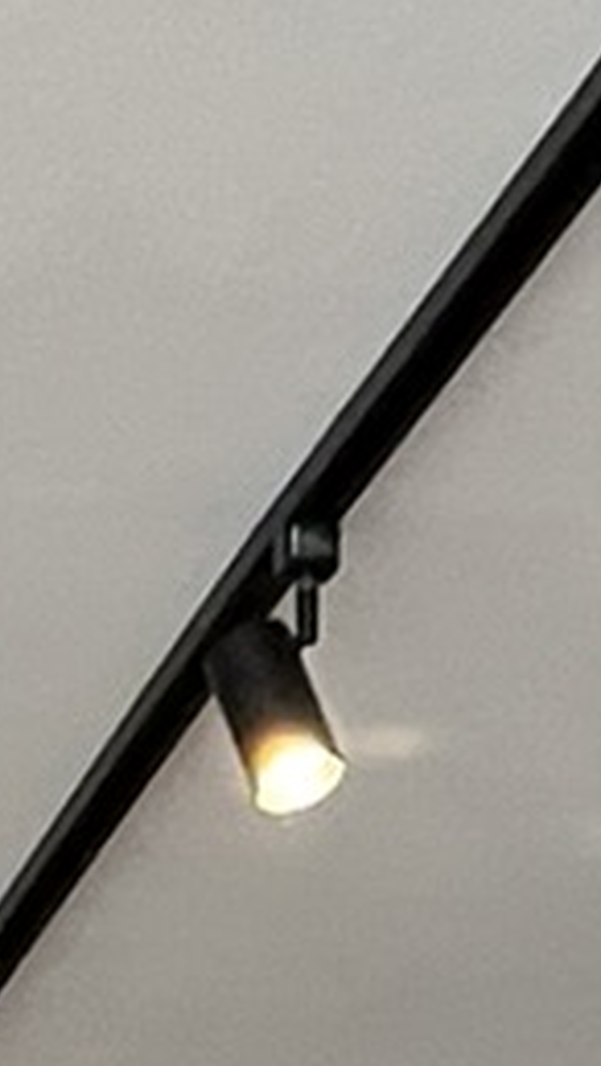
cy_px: 2688
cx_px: -255
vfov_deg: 8.6
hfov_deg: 5.4
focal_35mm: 224
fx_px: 6336
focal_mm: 5.1
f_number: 1.6
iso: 640
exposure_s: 1/34
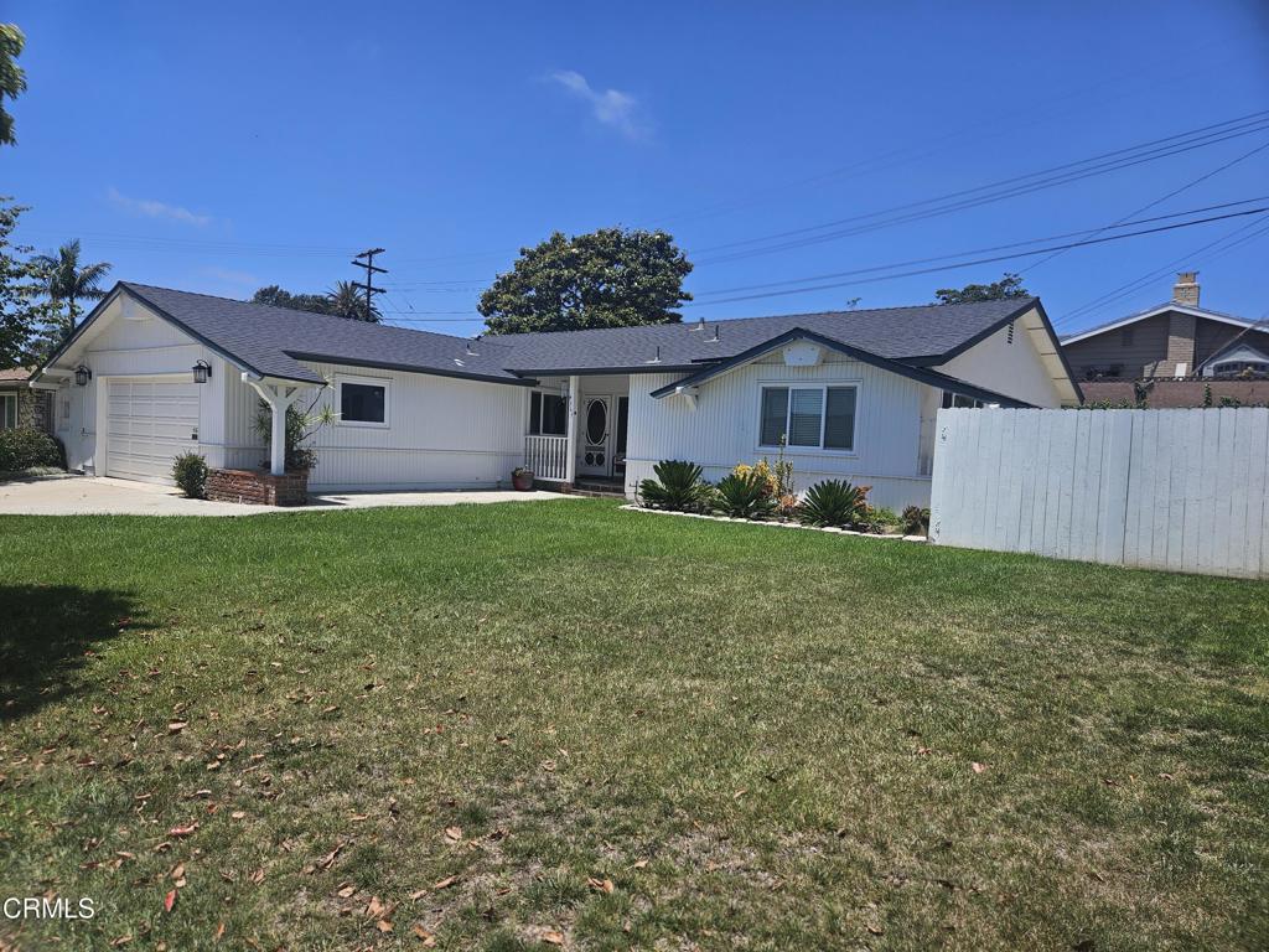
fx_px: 843
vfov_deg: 58.9
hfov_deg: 73.9
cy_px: 476
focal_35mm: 23
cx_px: 634
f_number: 1.8
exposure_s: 1/2283
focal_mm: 5.4
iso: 25
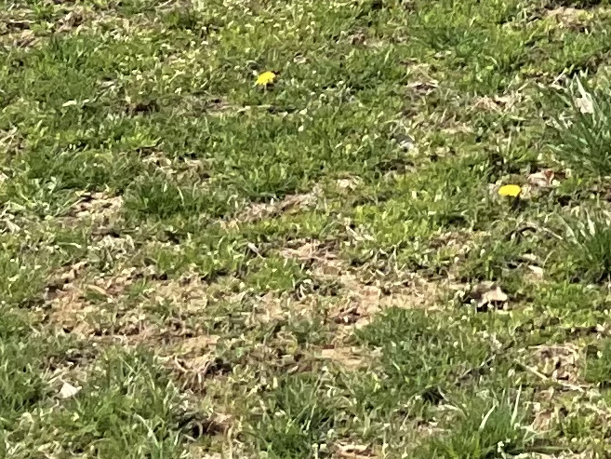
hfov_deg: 10.9
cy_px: -508
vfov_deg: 7.9
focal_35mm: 178
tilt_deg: -3.7
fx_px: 3142
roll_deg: +0.7
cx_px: 764
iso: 16
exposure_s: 1/997
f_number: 1.8
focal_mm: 3
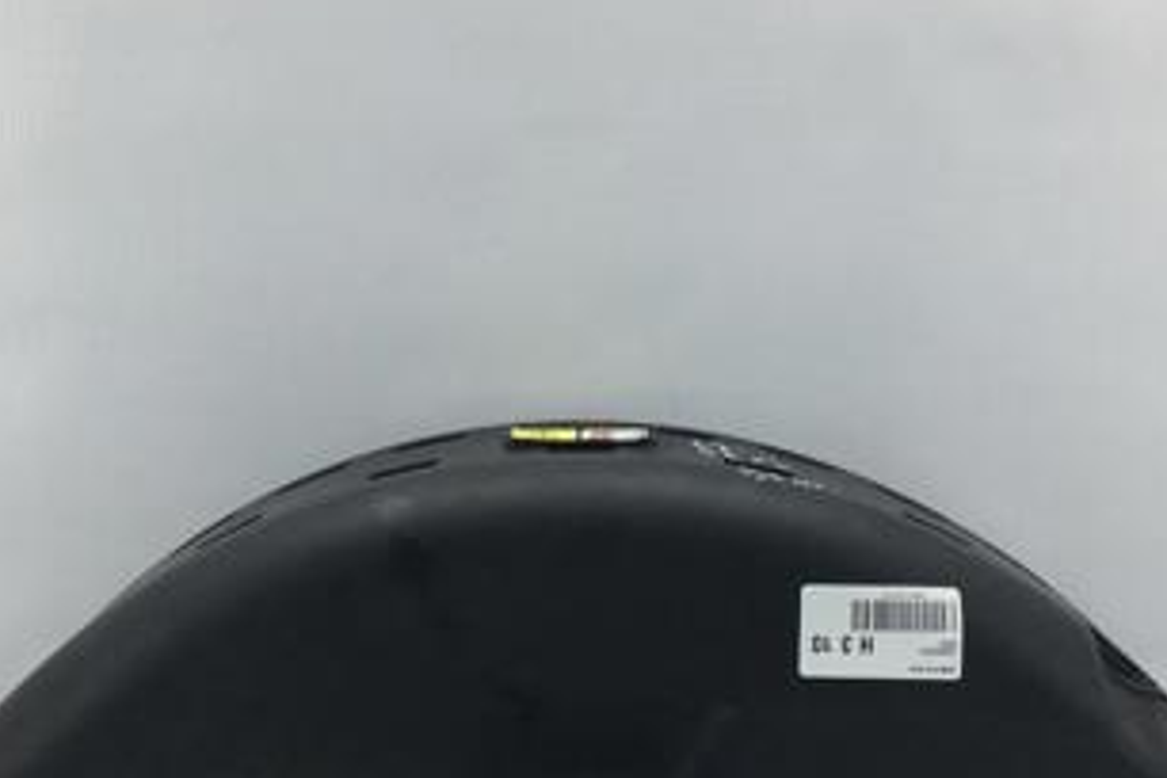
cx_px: 572
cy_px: 507
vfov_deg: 21.5
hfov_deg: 31.9
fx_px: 2042
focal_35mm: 63
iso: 25
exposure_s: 1/167
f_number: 2.2
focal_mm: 4.15
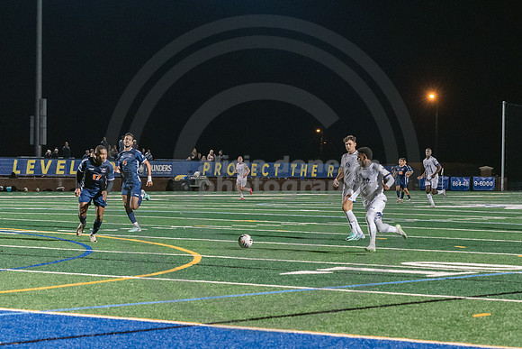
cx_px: 421
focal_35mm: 133
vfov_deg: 10.3
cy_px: 214
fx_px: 1926
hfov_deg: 15.3
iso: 3200
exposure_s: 1/320
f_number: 3.5
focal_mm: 70
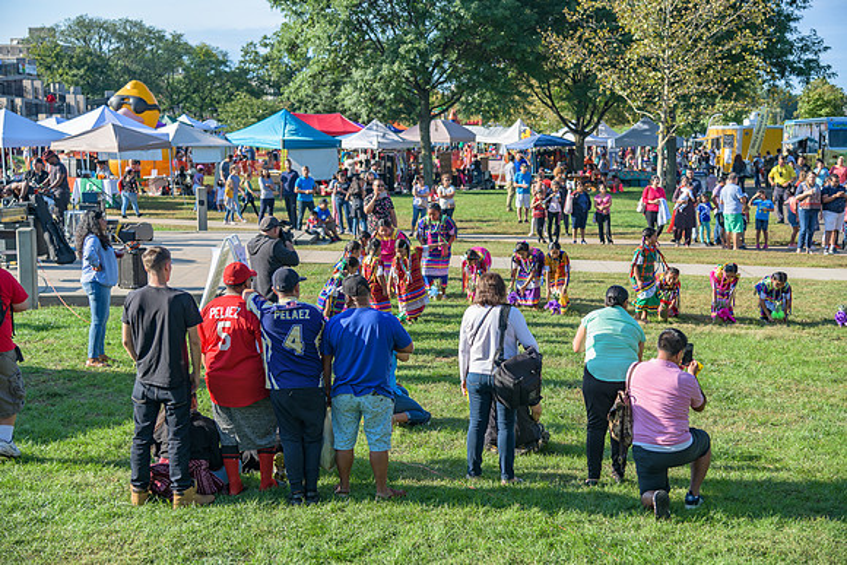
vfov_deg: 21.9
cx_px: 424
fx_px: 1459
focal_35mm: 62
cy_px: 282
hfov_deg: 32.4
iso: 90
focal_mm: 62
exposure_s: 1/200
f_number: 4
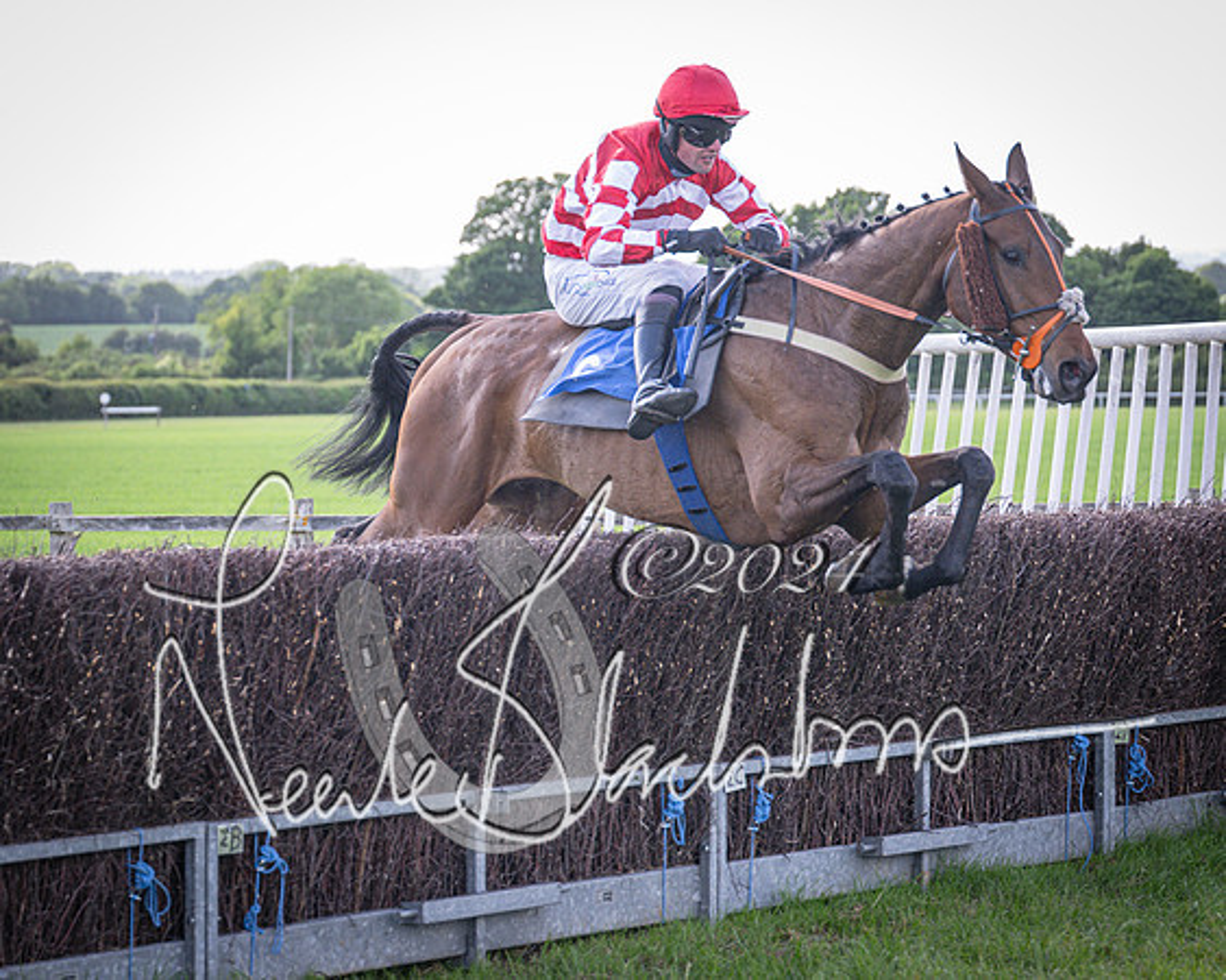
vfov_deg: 13.5
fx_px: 4146
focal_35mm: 114
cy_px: 546
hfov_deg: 16.8
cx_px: 365
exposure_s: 1/1600
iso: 640
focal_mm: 70
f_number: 2.8
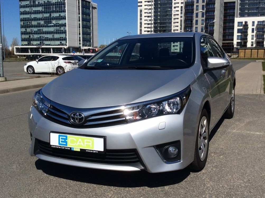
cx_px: 132
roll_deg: -0.4
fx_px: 244
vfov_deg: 44.0
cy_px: 99
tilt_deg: -9.4
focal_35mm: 32
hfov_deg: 56.9
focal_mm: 3.3
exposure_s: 1/2604
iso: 32
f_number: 2.4
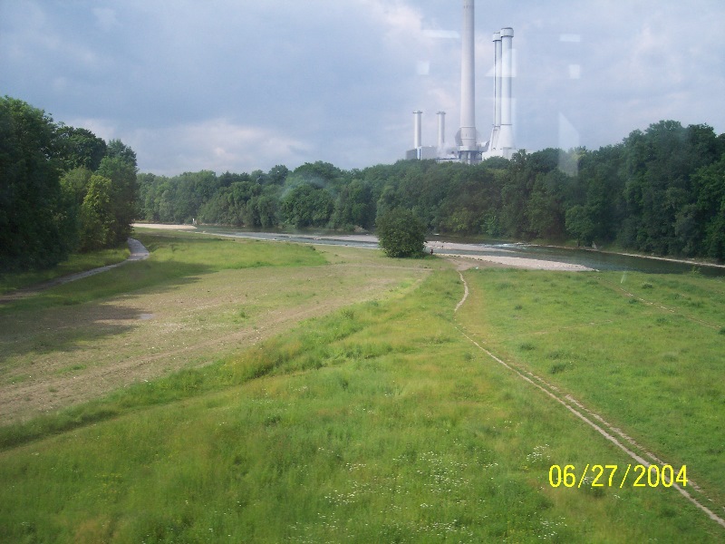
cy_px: 272
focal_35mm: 38
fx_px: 796
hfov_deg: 49.0
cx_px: 362
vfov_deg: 37.7
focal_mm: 8
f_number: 2.8
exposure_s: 1/700
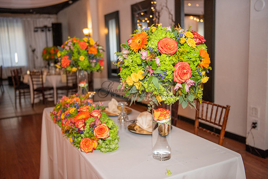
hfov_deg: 54.4
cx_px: 134
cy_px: 90
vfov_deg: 37.9
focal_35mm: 35
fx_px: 261
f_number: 2.8
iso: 1000
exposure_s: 1/200
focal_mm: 35
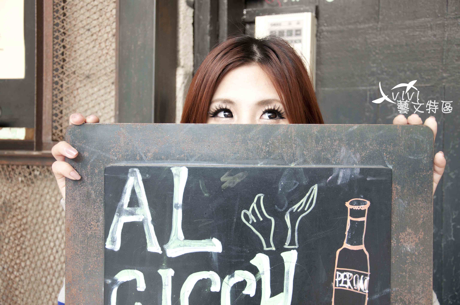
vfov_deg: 28.0
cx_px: 230
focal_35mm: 48
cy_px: 152
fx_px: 613
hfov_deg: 41.2
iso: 200
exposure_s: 1/50
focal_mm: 32
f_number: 4.2
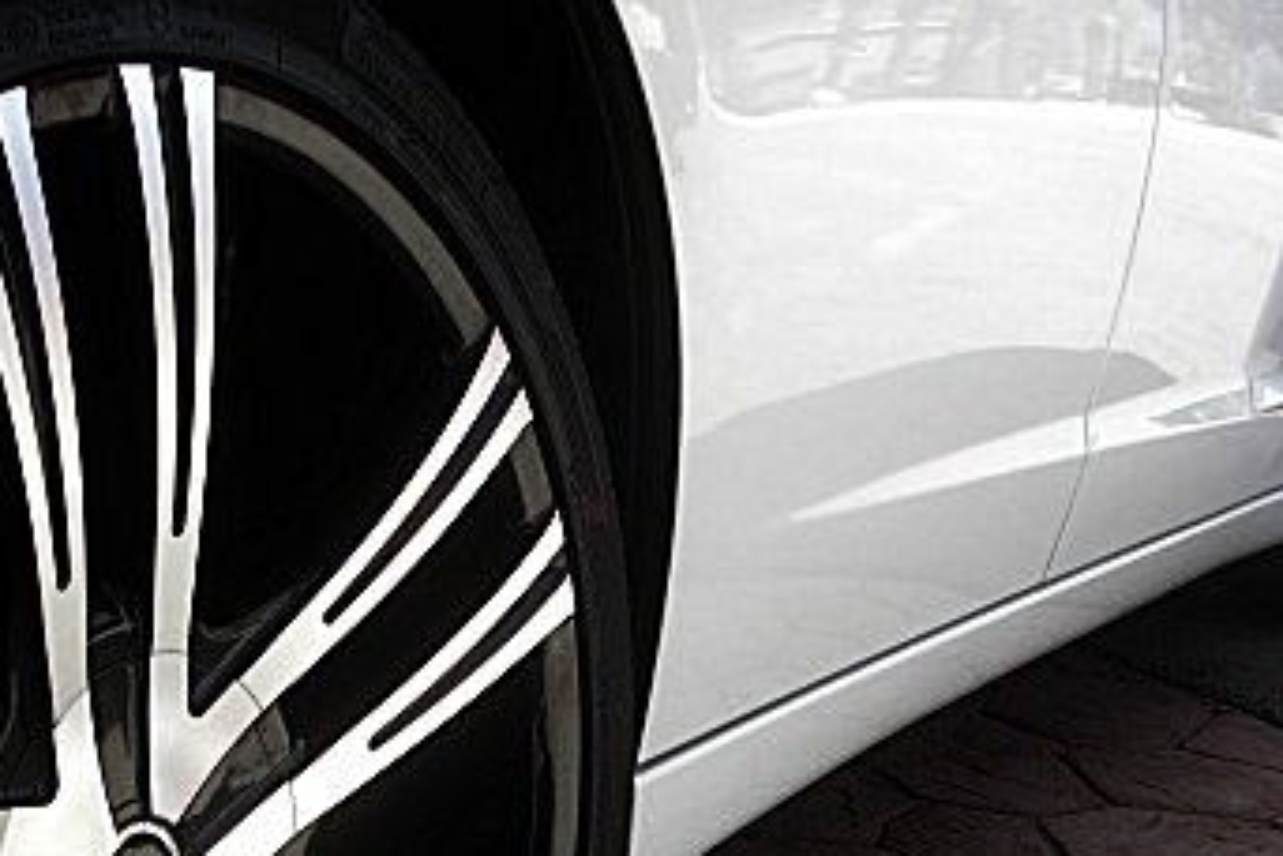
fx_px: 2495
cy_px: 897
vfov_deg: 18.8
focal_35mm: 70
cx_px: 446
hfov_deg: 28.7
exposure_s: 1/250
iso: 50
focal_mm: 6.3
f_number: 2.8
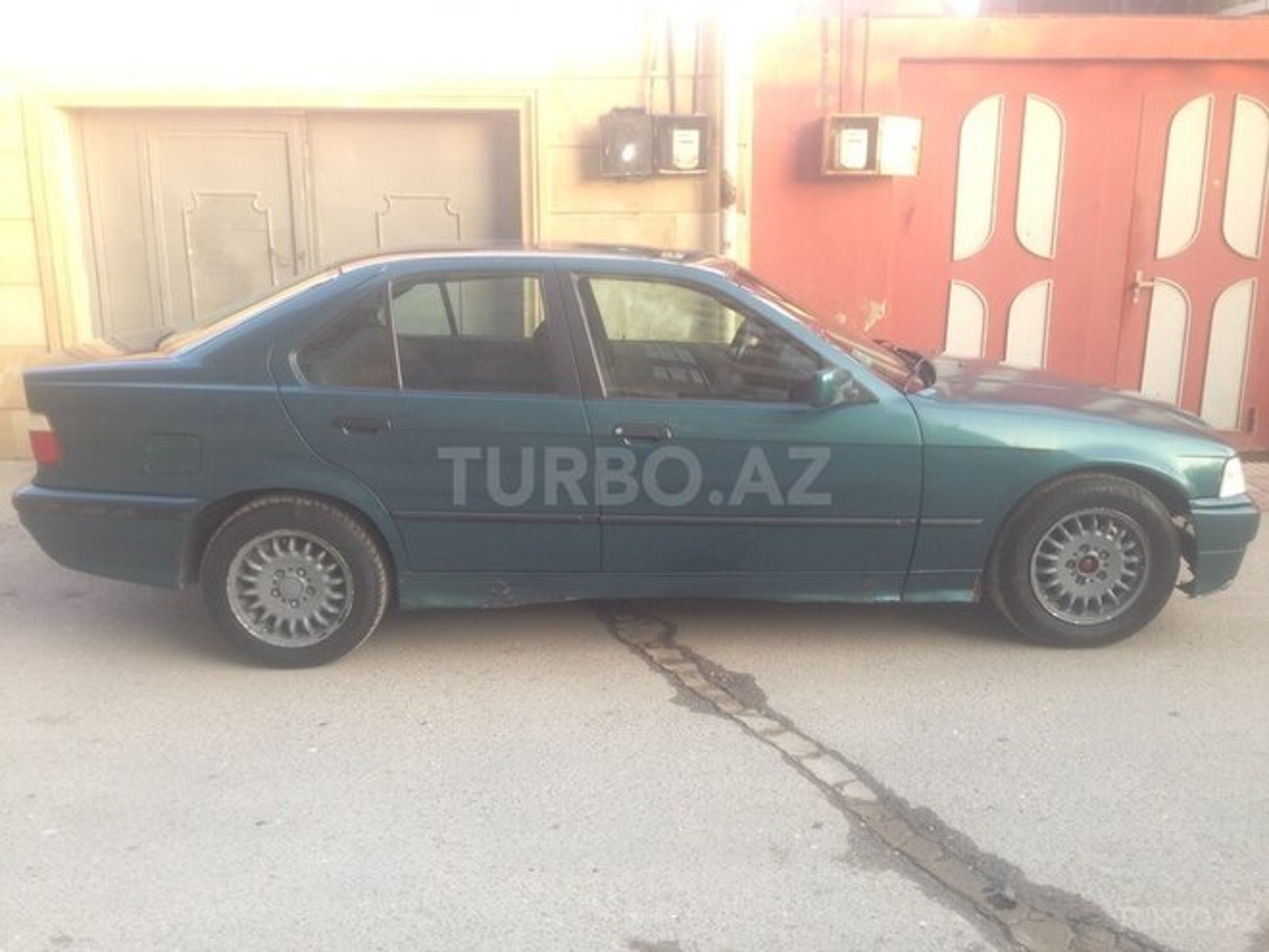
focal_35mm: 33
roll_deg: -2.2
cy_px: 476
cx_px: 634
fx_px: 1210
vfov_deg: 42.9
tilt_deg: -12.1
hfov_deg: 55.4
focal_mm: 4.12
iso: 50
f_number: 2.4
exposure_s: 1/20
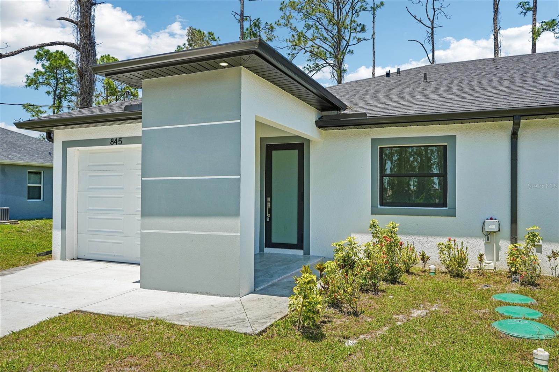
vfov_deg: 48.7
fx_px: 411
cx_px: 280
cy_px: 186
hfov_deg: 68.4
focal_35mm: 26
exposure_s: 1/1000
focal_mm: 26.5
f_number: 8
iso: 400
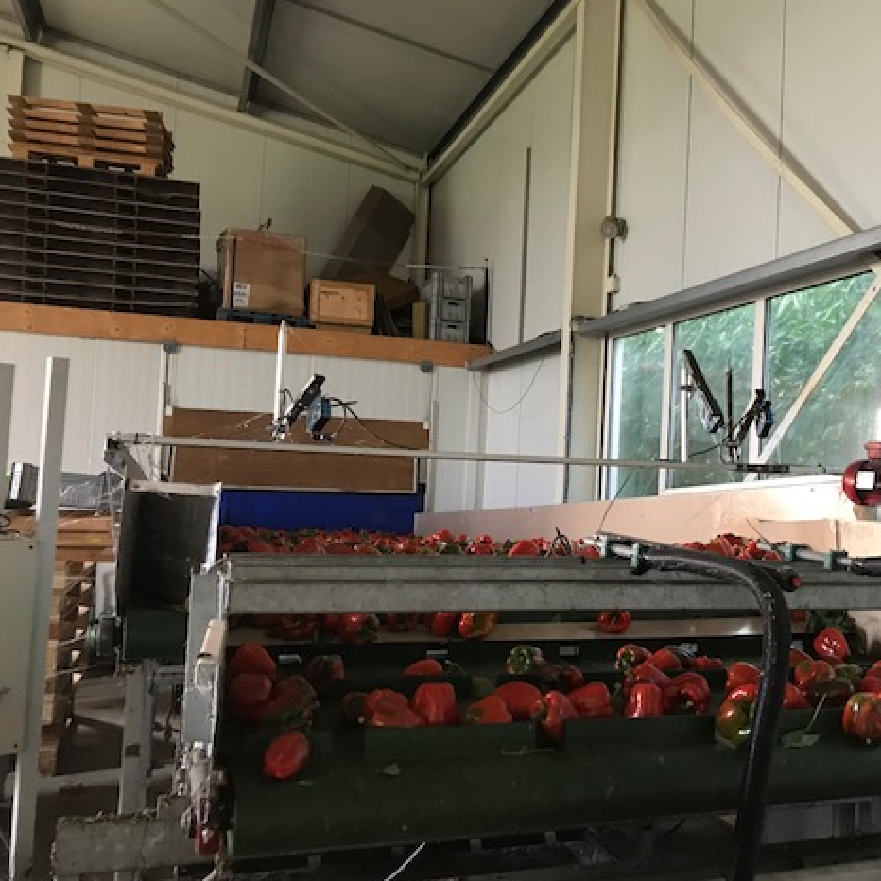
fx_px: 979
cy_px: 431
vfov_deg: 48.4
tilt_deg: +3.5
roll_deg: -2.4
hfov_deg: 47.9
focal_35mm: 34
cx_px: 565
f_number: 1.8
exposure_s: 1/17
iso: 100
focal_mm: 3.99
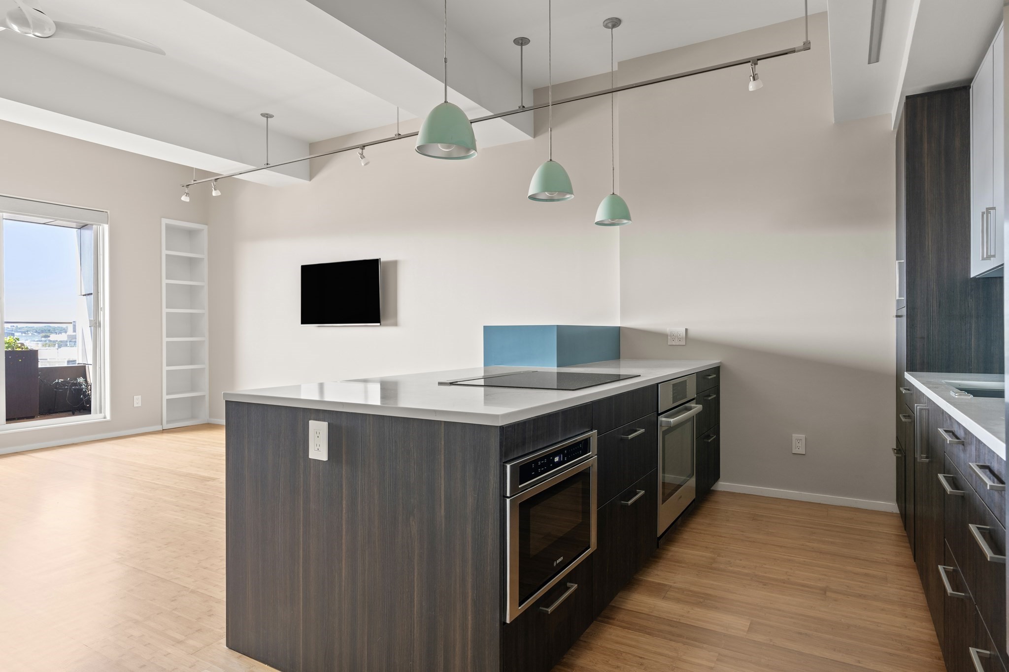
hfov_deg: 84.0
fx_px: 560
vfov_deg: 61.9
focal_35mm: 20
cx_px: 504
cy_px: 336
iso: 250
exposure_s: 1.3
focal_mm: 20
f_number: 9
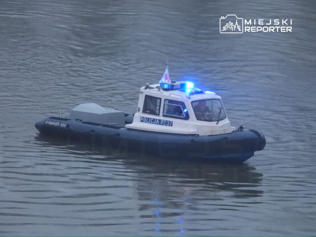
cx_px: 158
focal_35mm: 650
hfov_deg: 3.1
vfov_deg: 2.3
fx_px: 5934
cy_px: 118
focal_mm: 117
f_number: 5
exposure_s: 1/13
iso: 1600
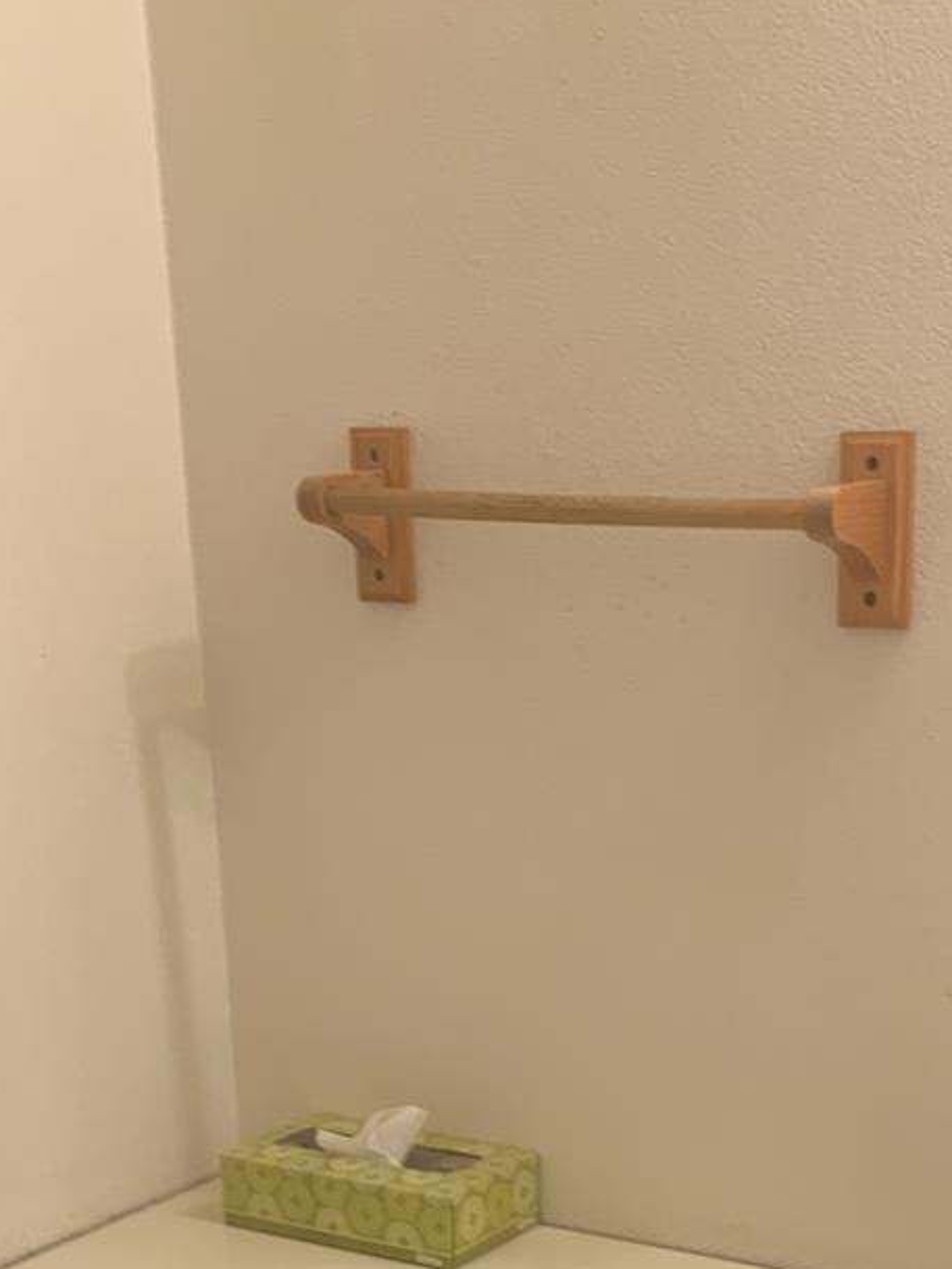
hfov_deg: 22.9
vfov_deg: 29.2
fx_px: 2346
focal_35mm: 64
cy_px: 1106
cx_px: 561
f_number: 1.8
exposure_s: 1/60
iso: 64
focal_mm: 4.25
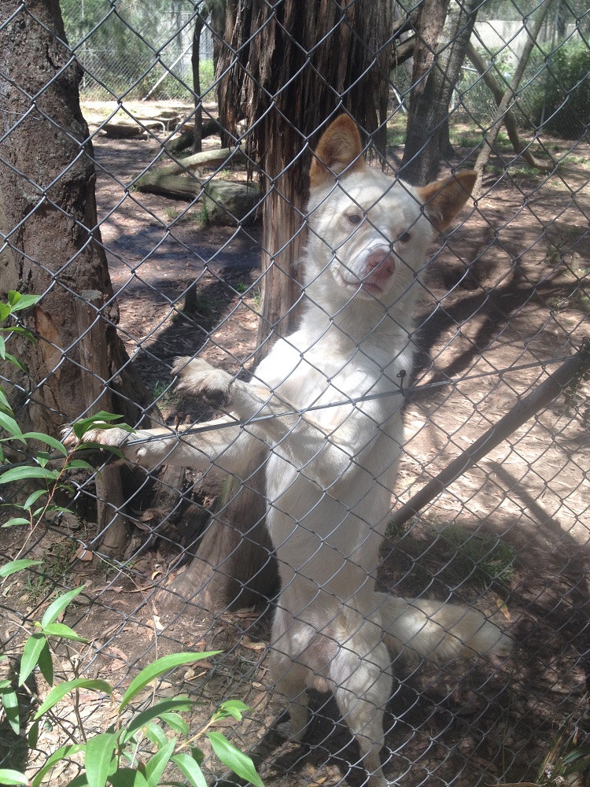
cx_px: 295
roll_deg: +1.7
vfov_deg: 52.6
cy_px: 394
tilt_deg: -22.6
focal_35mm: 35
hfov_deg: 40.7
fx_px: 795
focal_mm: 4.28
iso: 50
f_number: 2.4
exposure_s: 1/211
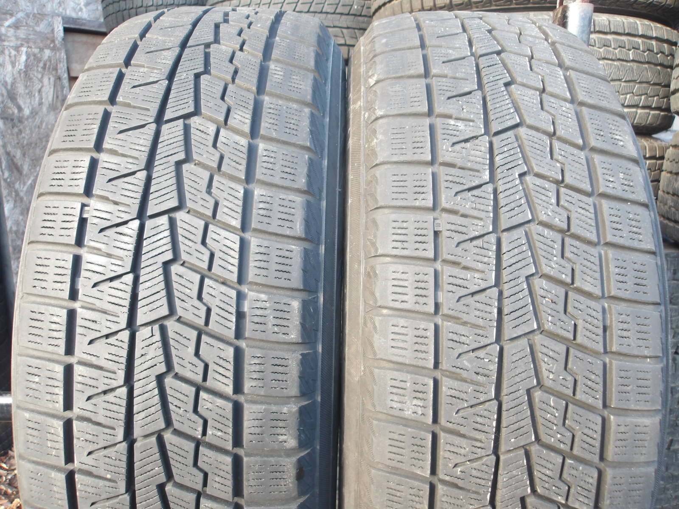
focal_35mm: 27
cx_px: 340
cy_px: 254
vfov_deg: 51.4
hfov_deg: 65.3
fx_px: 530
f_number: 3
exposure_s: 1/34
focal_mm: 4.9
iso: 100
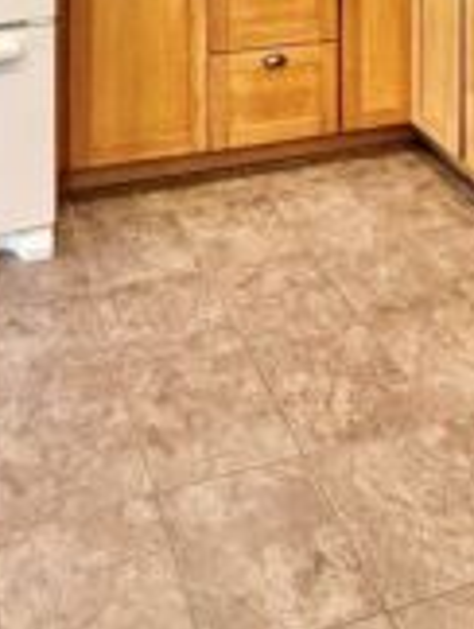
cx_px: 159
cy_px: -250
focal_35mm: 46
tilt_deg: +0.8
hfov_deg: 31.4
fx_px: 838
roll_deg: +0.1
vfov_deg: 29.8
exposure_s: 1/60
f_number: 2.2
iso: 250
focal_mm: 2.22
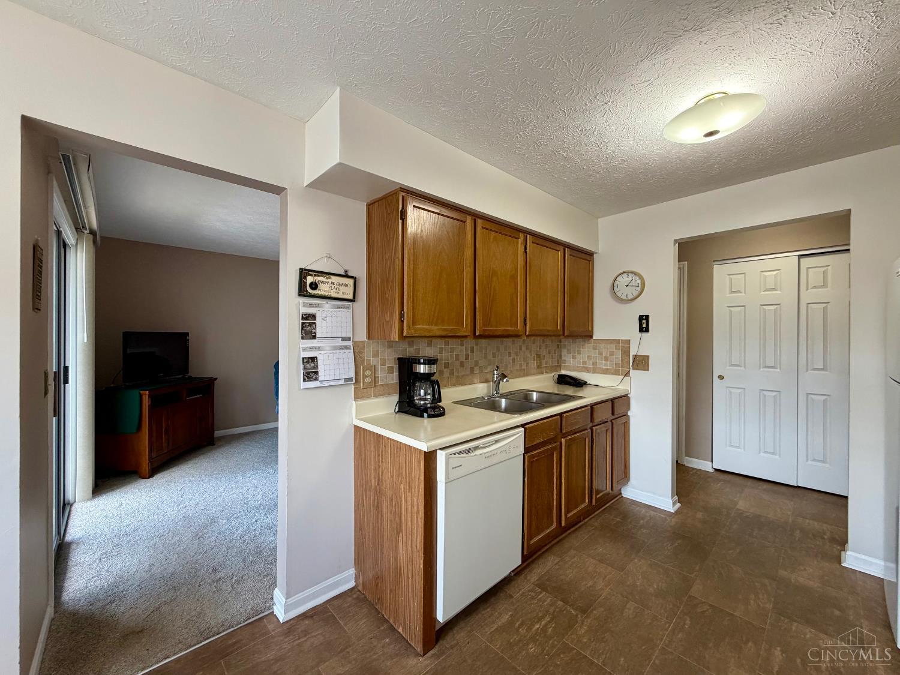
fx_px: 364
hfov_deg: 102.1
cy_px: 338
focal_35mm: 14
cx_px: 450
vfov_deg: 85.7
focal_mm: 2.22
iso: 250
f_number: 2.2
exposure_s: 1/120
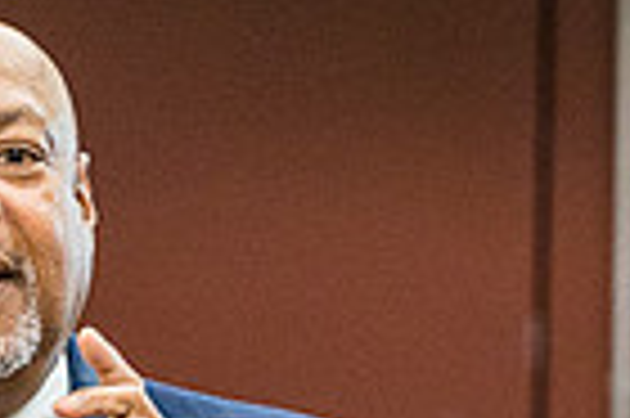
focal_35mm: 1123
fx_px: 19629
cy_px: 717
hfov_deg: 1.8
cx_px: 99
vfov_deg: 1.2
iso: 3200
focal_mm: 181
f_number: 3.5
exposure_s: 1/100
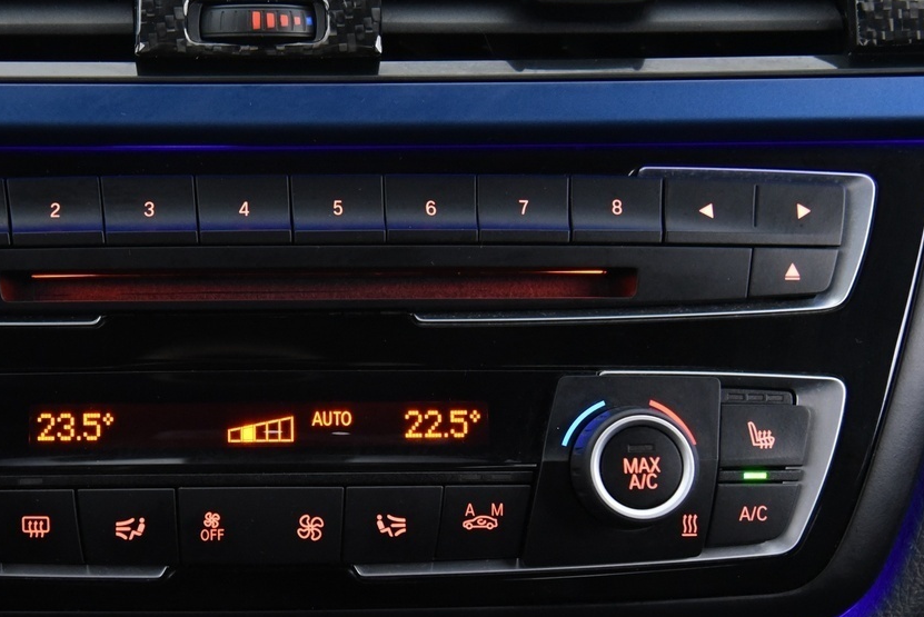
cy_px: 378
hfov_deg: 27.1
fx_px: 1900
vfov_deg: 18.4
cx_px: 266
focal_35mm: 74
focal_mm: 38
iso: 4000
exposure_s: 1/20
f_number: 4
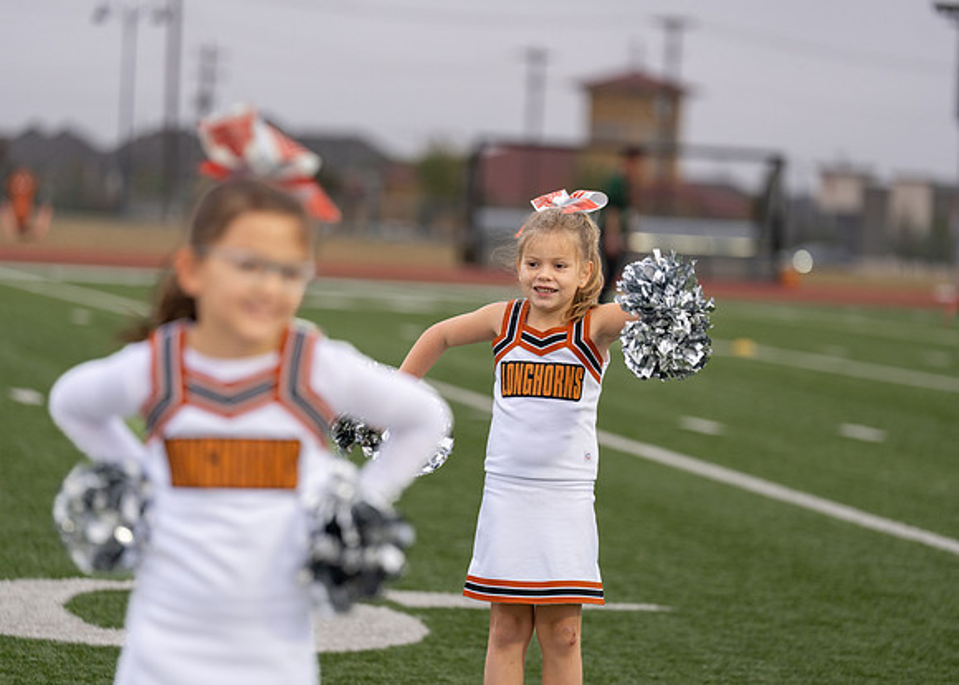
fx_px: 4280
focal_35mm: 157
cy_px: 342
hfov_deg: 12.8
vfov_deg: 9.1
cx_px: 480
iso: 640
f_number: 2.8
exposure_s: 1/1000
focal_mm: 150
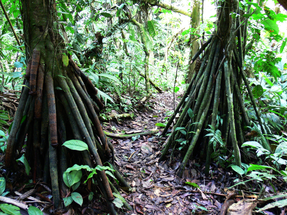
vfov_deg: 40.7
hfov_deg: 52.6
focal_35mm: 35
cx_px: 144
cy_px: 108
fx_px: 290
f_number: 2.8
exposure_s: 1/13
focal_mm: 7.4
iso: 200
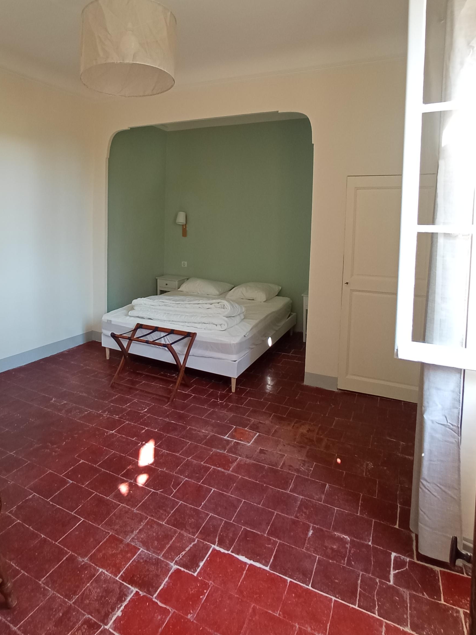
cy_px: 235
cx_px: 183
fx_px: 385
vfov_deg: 77.5
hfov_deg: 62.7
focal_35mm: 21
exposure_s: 1/33.3
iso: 151
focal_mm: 1.65
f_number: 2.2
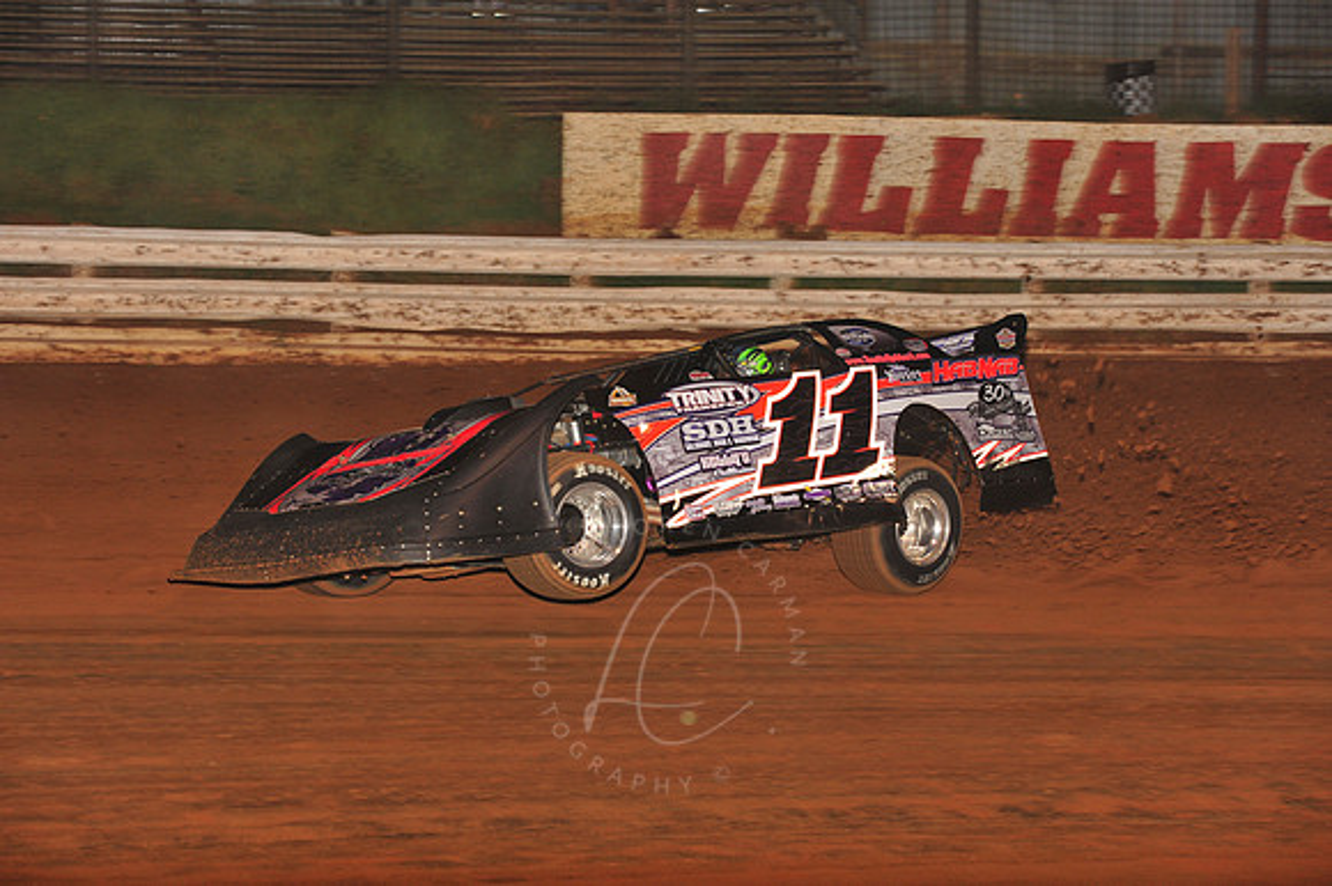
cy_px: 443
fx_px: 4141
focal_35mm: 112
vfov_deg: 12.2
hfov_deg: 18.3
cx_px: 666
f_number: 6.3
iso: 800
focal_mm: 112
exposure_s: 1/320
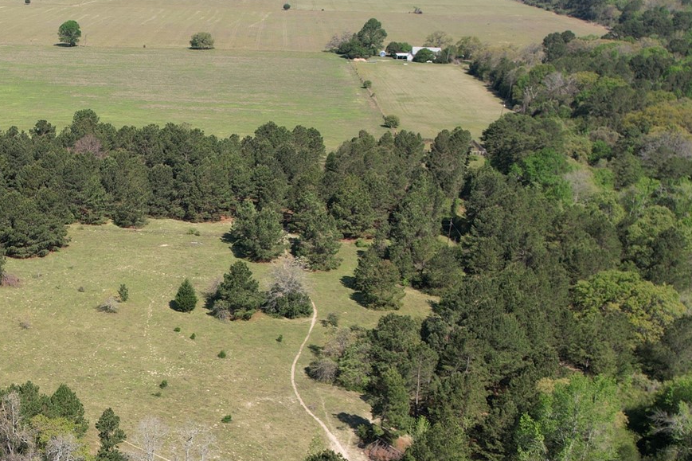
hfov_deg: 33.7
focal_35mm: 55
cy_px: 431
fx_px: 1057
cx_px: 31
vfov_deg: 23.8
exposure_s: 1/1500
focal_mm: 8.38
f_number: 2.8
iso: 100
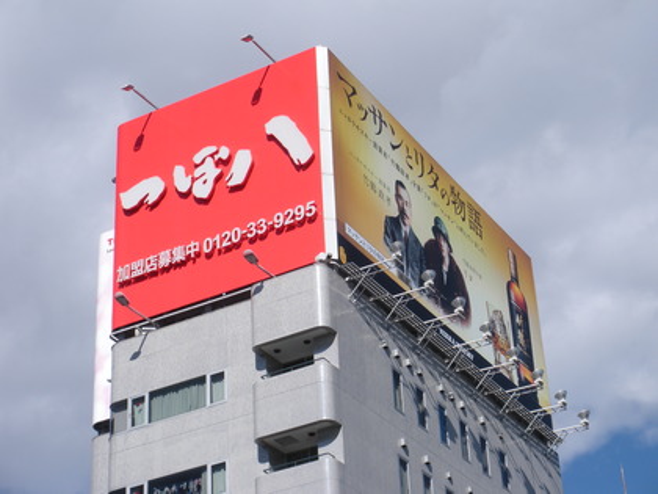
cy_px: 247
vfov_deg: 18.2
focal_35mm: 81
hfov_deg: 24.1
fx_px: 1540
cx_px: 329
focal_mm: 14.2
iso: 64
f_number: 4.8
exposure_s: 1/550
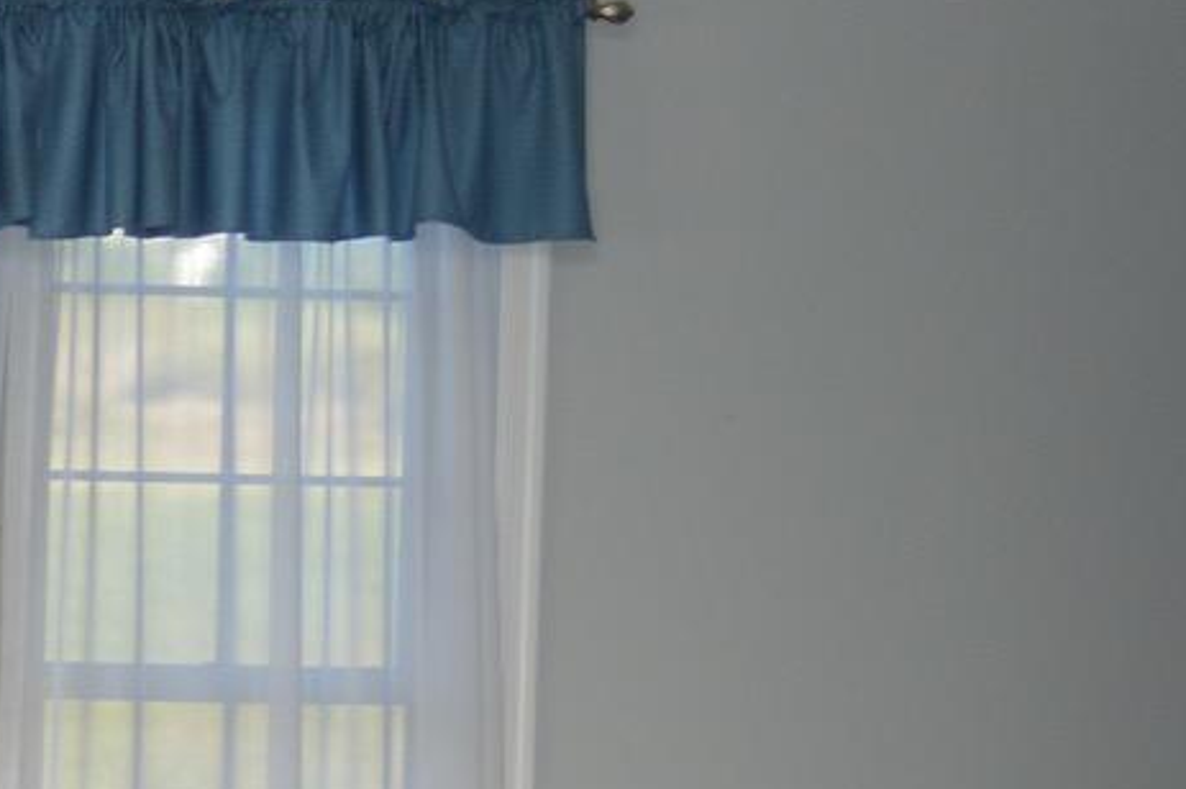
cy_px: 867
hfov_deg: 12.2
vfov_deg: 9.3
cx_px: -1309
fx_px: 4806
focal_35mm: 146
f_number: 4
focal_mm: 22
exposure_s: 1/125
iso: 250
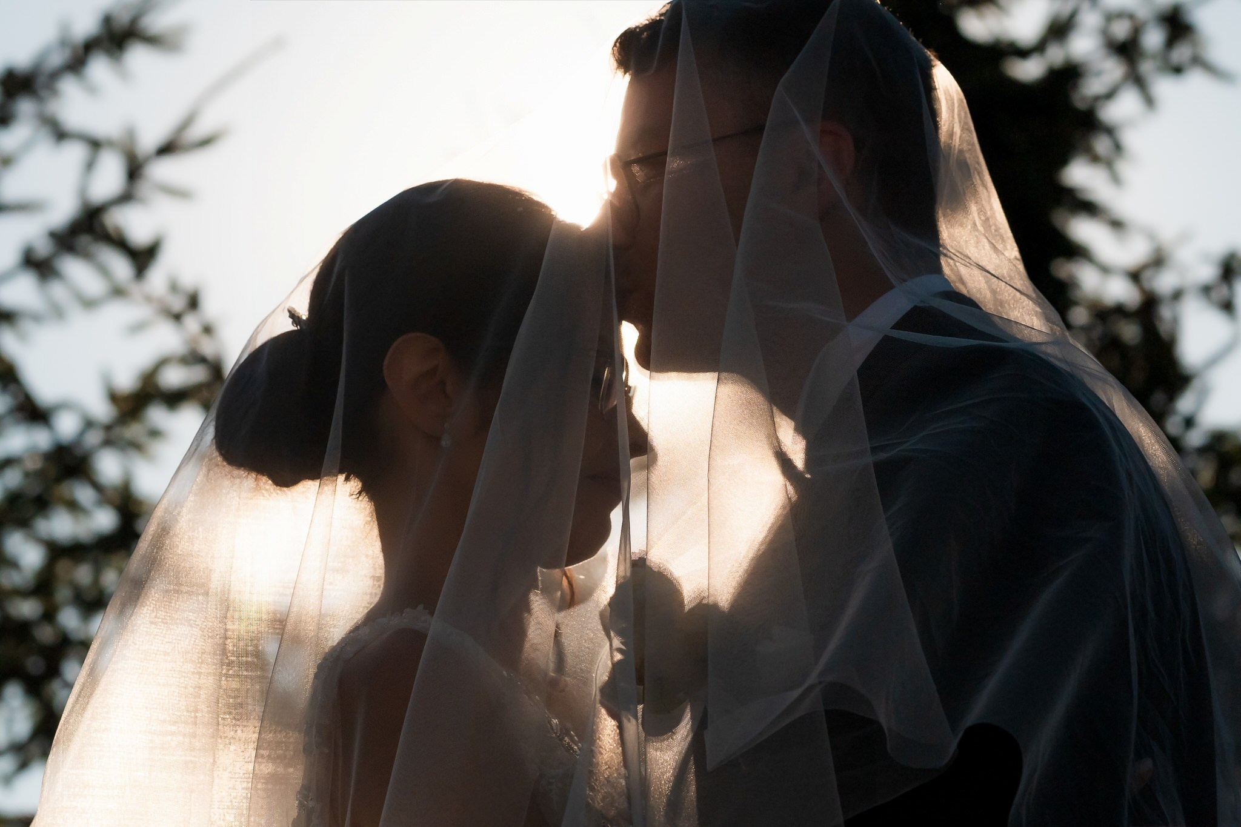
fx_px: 4377
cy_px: 414
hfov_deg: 16.1
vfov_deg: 10.8
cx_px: 620
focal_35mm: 127
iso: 200
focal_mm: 85
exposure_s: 1/10000
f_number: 4.5
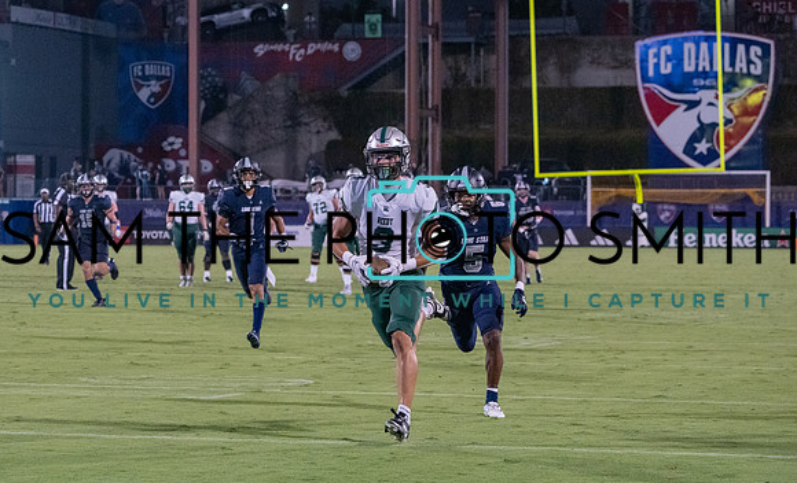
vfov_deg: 9.6
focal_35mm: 133
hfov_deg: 15.8
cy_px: 283
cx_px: 360
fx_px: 2869
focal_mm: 104
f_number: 5.6
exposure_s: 1/1000
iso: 12800
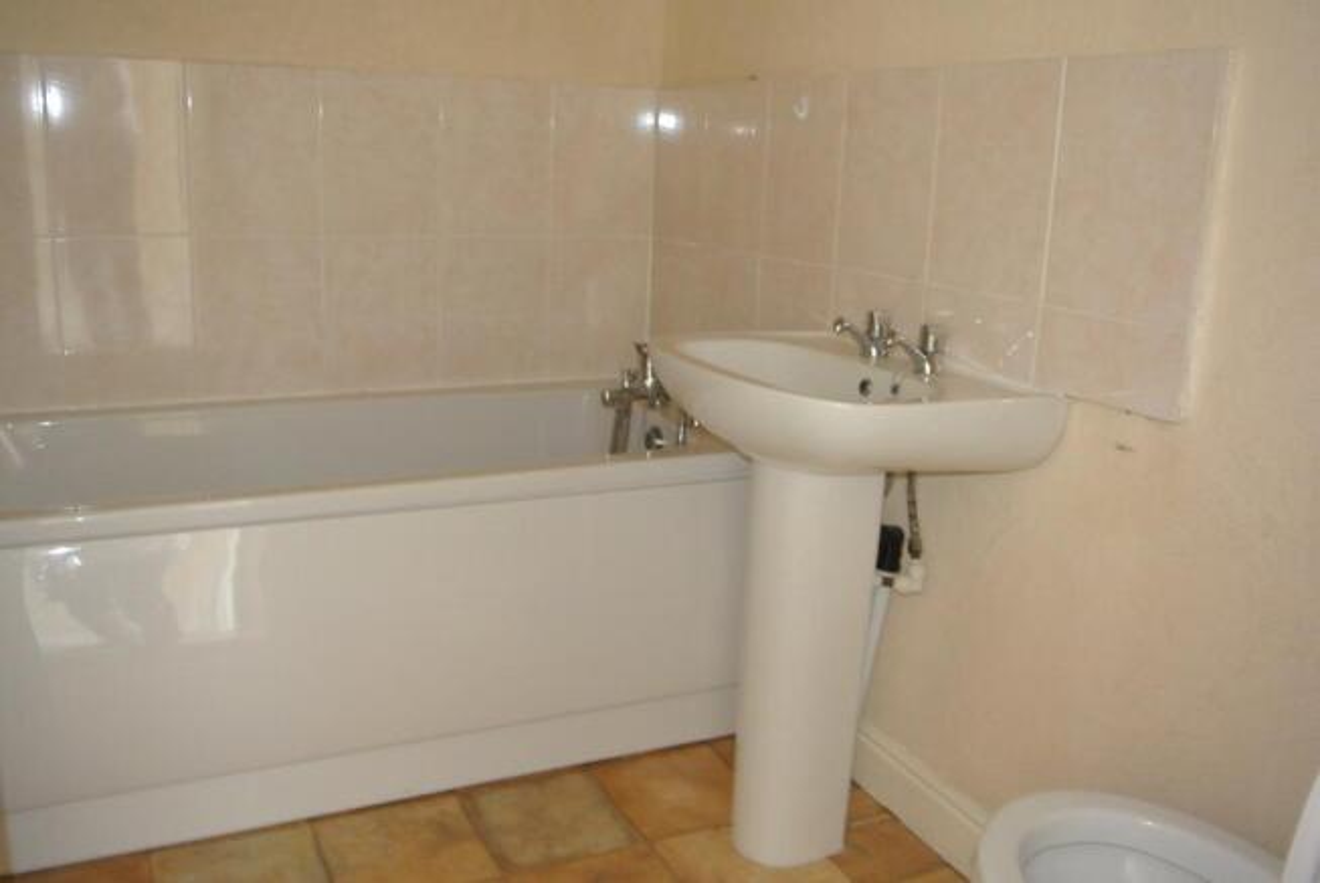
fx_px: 1138
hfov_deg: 60.2
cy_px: 442
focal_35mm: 31
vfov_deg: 42.4
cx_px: 660
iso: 1600
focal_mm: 11.8
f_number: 4
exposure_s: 1/10
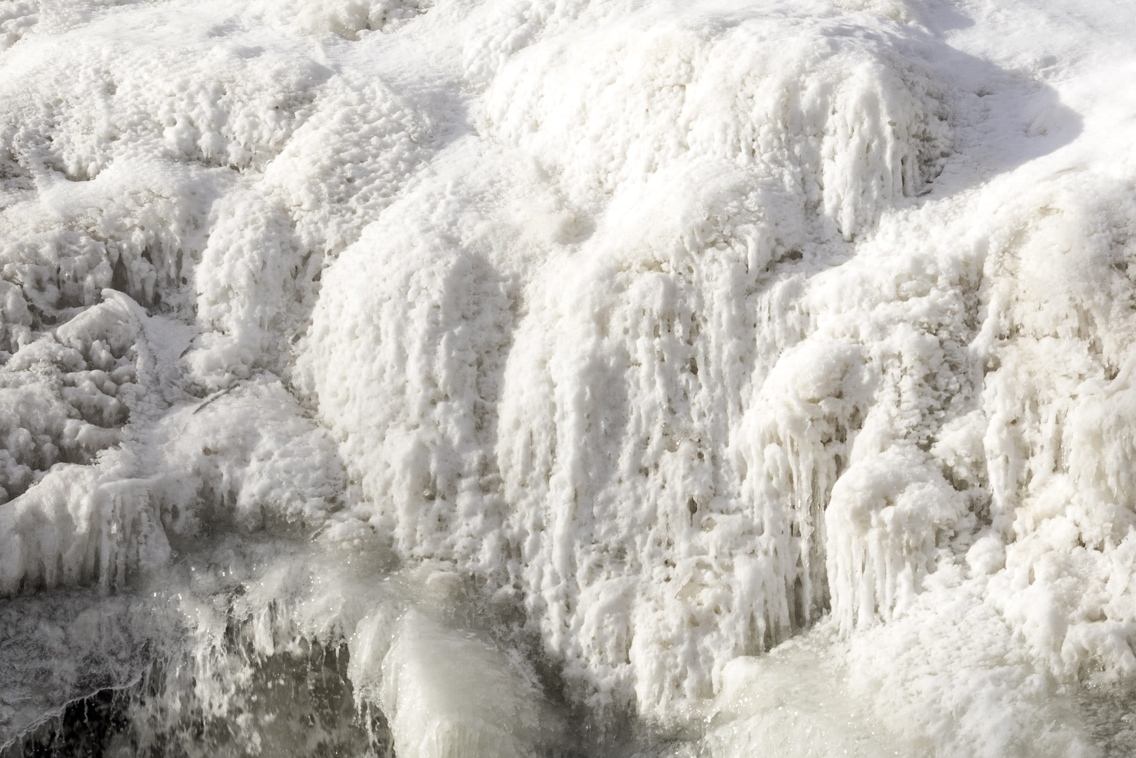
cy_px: 929
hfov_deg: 18.5
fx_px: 3472
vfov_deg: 12.2
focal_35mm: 110
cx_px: 799
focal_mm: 44
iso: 200
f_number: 11
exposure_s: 1/250
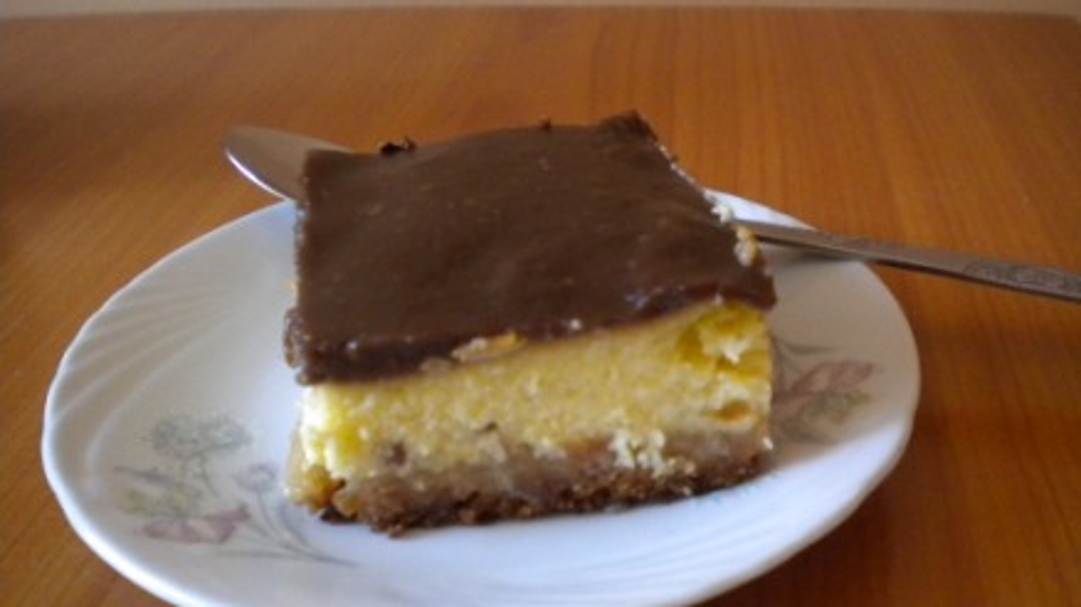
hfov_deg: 51.6
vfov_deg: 30.3
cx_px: 548
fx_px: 1117
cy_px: 370
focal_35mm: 39
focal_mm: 6.3
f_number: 3.1
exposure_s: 1/64.8
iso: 400
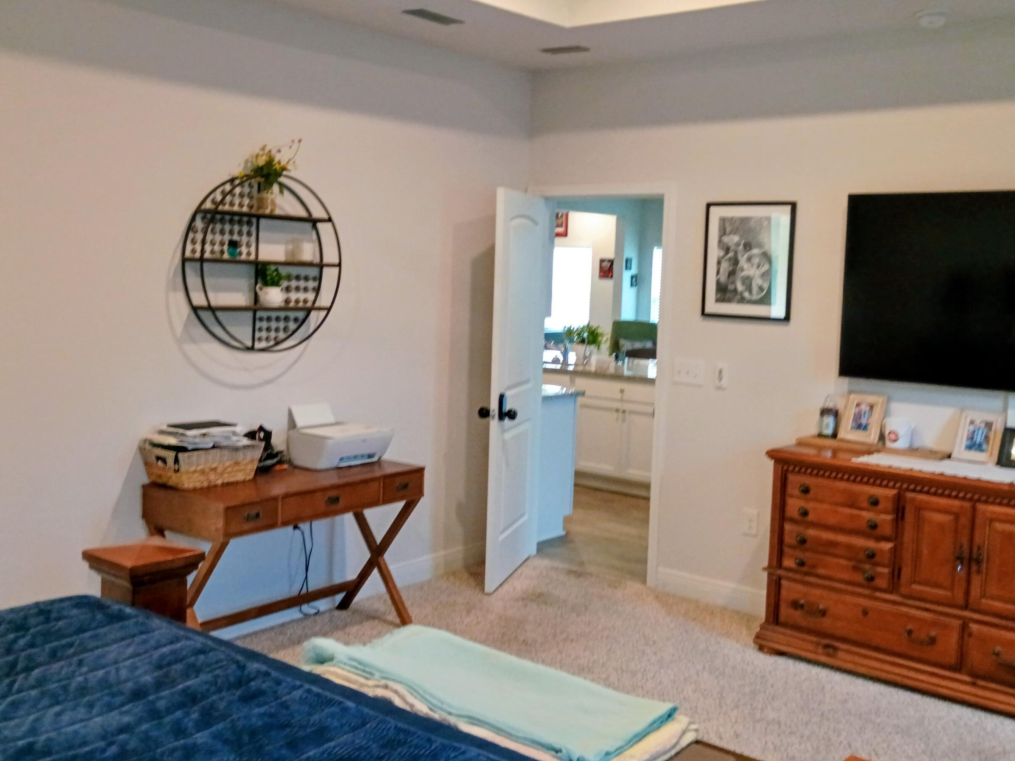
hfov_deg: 51.3
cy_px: 354
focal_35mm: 36
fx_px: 1055
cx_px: 479
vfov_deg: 39.6
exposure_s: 1/40
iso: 658
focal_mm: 4.27
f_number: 1.8
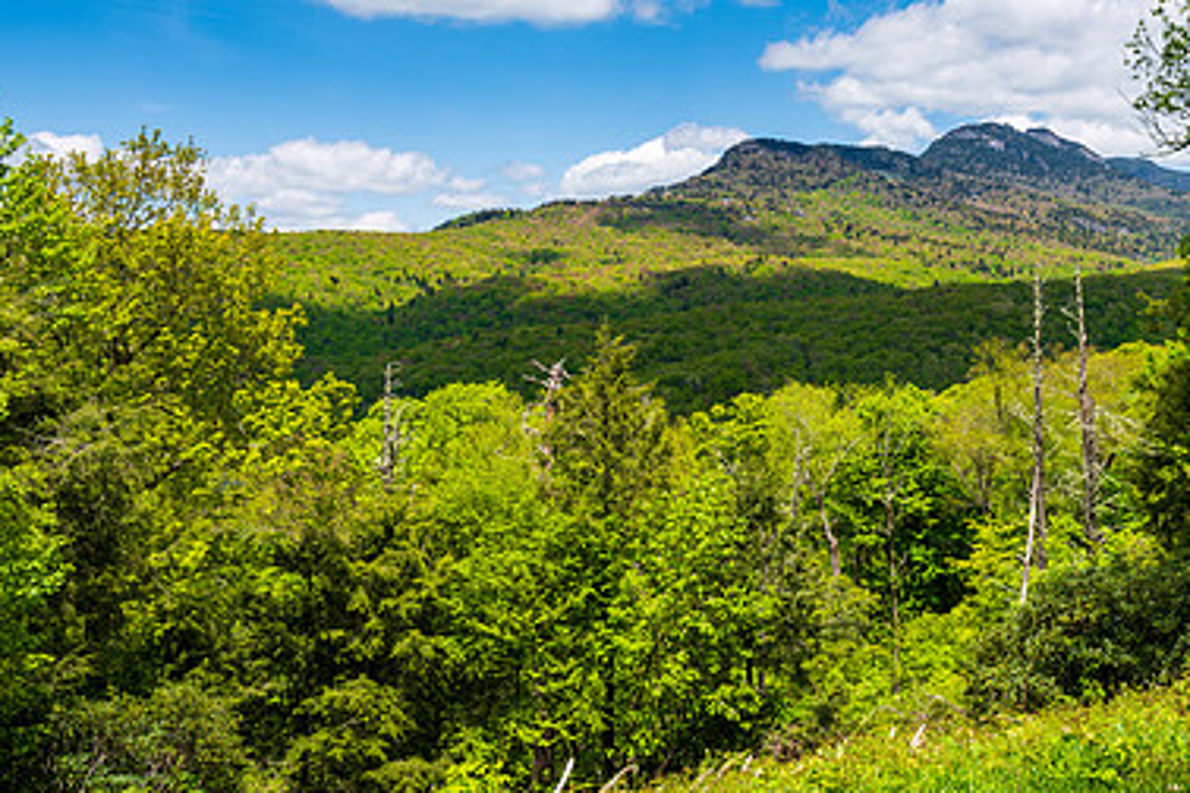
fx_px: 1421
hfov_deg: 44.2
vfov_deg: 30.7
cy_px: 206
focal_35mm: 43
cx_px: 869
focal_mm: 28
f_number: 11
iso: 64
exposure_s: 1/125
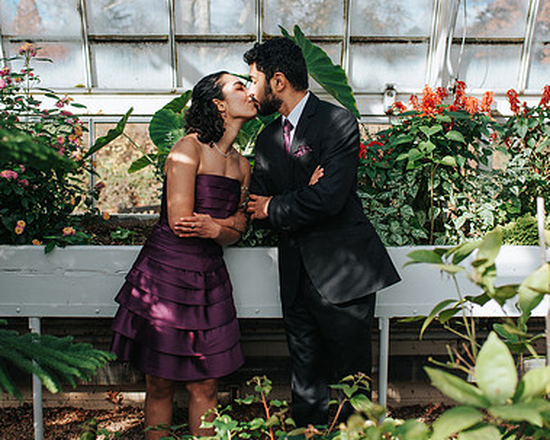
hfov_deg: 36.0
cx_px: 275
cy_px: 179
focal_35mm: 52
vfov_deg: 29.1
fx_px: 846
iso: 100
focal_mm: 35
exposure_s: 1/500
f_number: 3.2
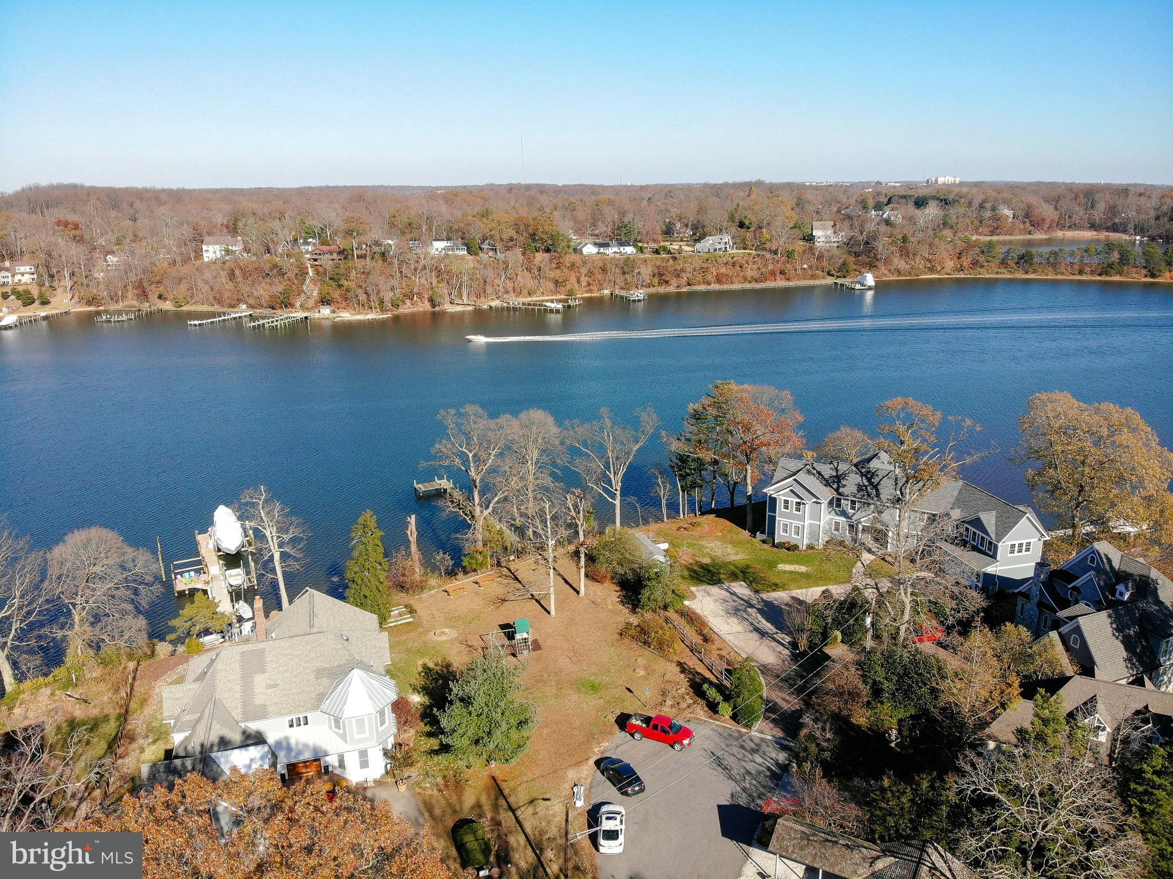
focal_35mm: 24
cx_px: 586
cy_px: 440
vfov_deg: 56.8
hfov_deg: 71.6
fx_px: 813
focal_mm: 4.5
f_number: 2.8
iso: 115
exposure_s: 1/71.7
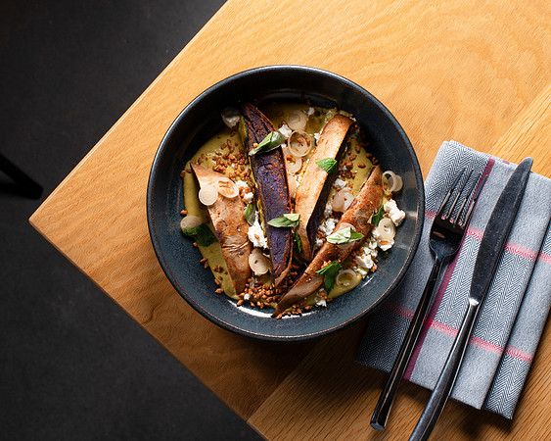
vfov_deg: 22.0
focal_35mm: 69
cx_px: 273
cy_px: 184
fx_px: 1131
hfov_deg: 27.4
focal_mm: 50
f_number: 9
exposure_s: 1/200
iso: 200
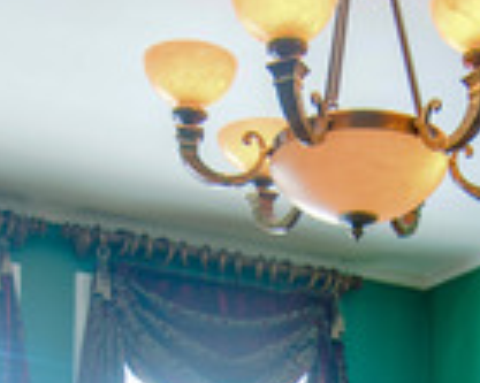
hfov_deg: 26.7
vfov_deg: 18.7
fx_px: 1010
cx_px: 283
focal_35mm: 71
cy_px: 588
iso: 100
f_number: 4.5
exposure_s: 1/10
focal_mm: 11
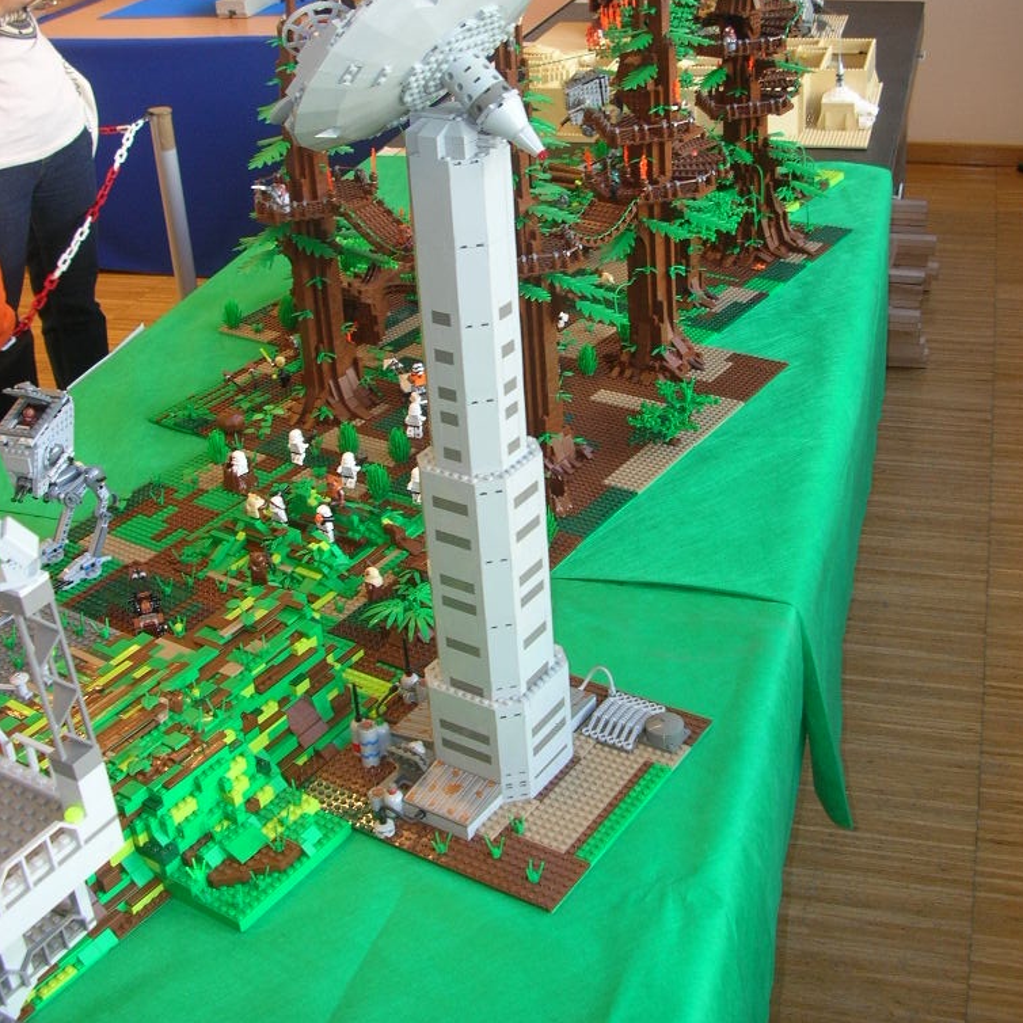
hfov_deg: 40.0
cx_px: 520
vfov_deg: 39.8
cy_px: 396
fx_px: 1404
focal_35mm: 42
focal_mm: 5.8
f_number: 2.8
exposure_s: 1/23.1
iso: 50
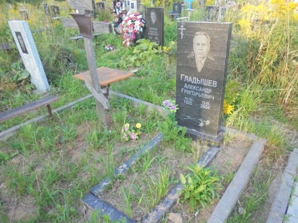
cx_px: 149
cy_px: 112
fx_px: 224
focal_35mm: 26
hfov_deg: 67.3
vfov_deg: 53.1
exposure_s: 1/250
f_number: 3.5
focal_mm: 4.6
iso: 400
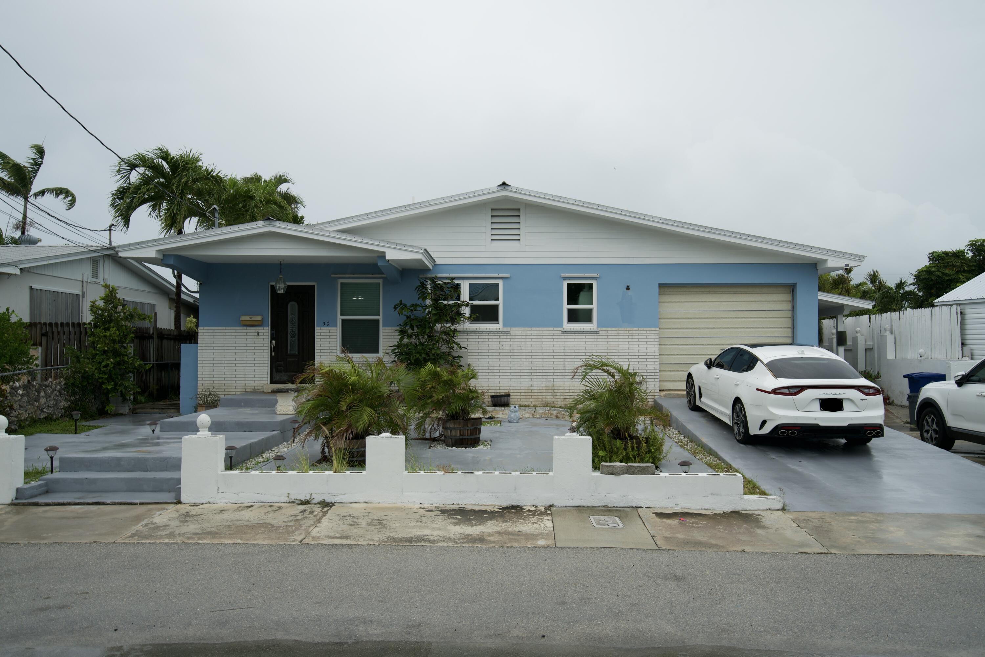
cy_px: 328
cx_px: 492
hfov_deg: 60.3
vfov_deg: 42.3
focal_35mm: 31
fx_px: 848
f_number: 5.6
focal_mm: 31
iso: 100
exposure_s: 1/160
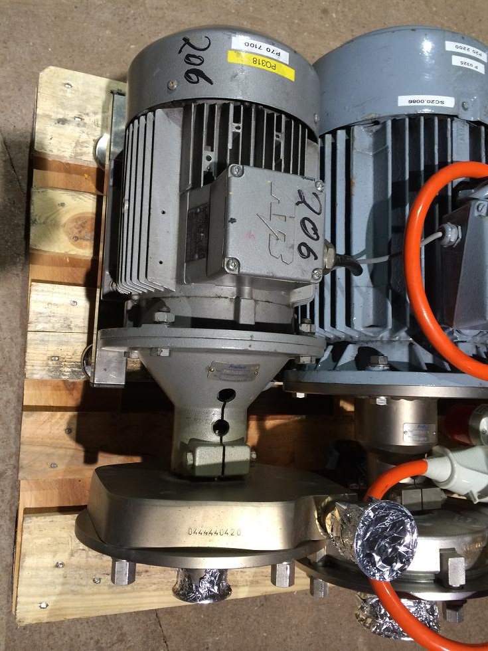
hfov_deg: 46.8
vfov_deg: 60.0
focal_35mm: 30
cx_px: 244
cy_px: 326
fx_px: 564
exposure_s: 1/33
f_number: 2.2
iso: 200
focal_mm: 4.12
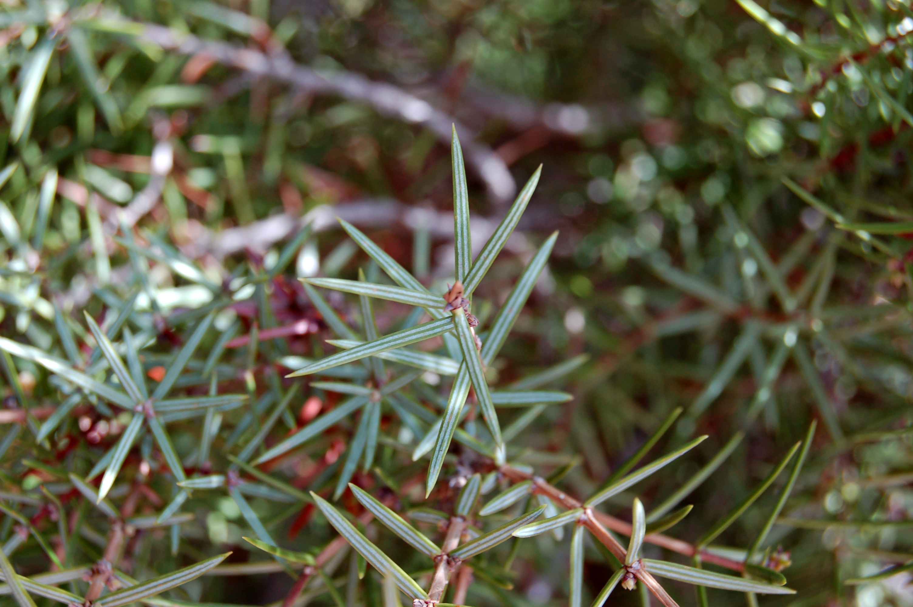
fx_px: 2090
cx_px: 456
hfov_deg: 24.6
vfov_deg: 16.5
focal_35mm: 82
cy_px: 304
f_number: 8
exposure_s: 1/60
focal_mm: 55
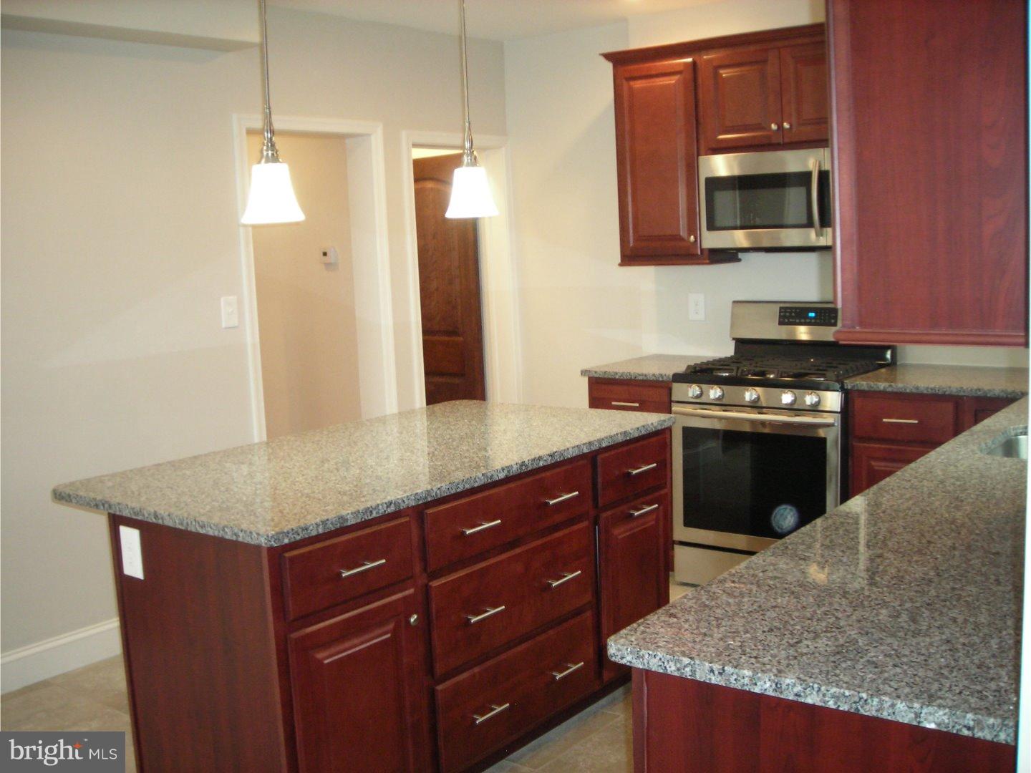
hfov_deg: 49.0
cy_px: 386
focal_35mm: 38
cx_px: 516
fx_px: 1132
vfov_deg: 37.7
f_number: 3.2
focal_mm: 6.3
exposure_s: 1/20.5
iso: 200
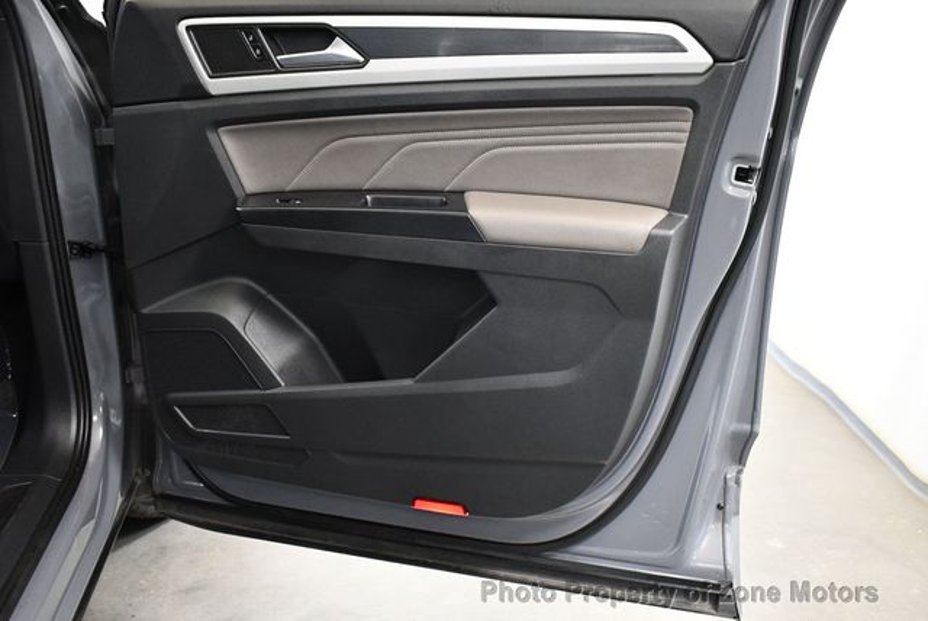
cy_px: 310
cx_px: 464
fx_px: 929
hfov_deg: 53.1
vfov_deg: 36.9
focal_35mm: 36
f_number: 3.5
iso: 3200
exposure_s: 1/80
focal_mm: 18
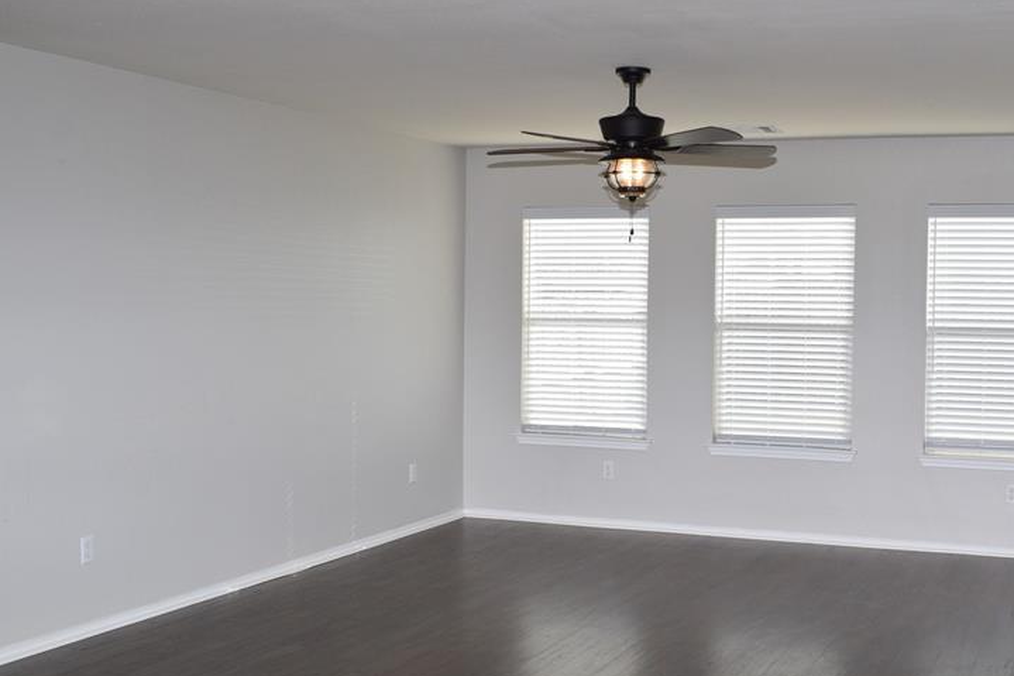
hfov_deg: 41.4
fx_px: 1323
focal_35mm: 47
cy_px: 342
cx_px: 666
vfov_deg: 28.6
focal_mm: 22
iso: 400
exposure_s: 1/250
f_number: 8
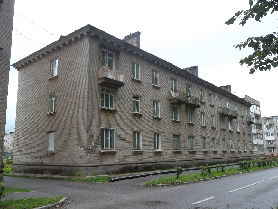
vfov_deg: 44.2
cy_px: 104
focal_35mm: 32
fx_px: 257
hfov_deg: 56.8
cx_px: 139
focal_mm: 5.7
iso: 80
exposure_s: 1/100
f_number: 3.7
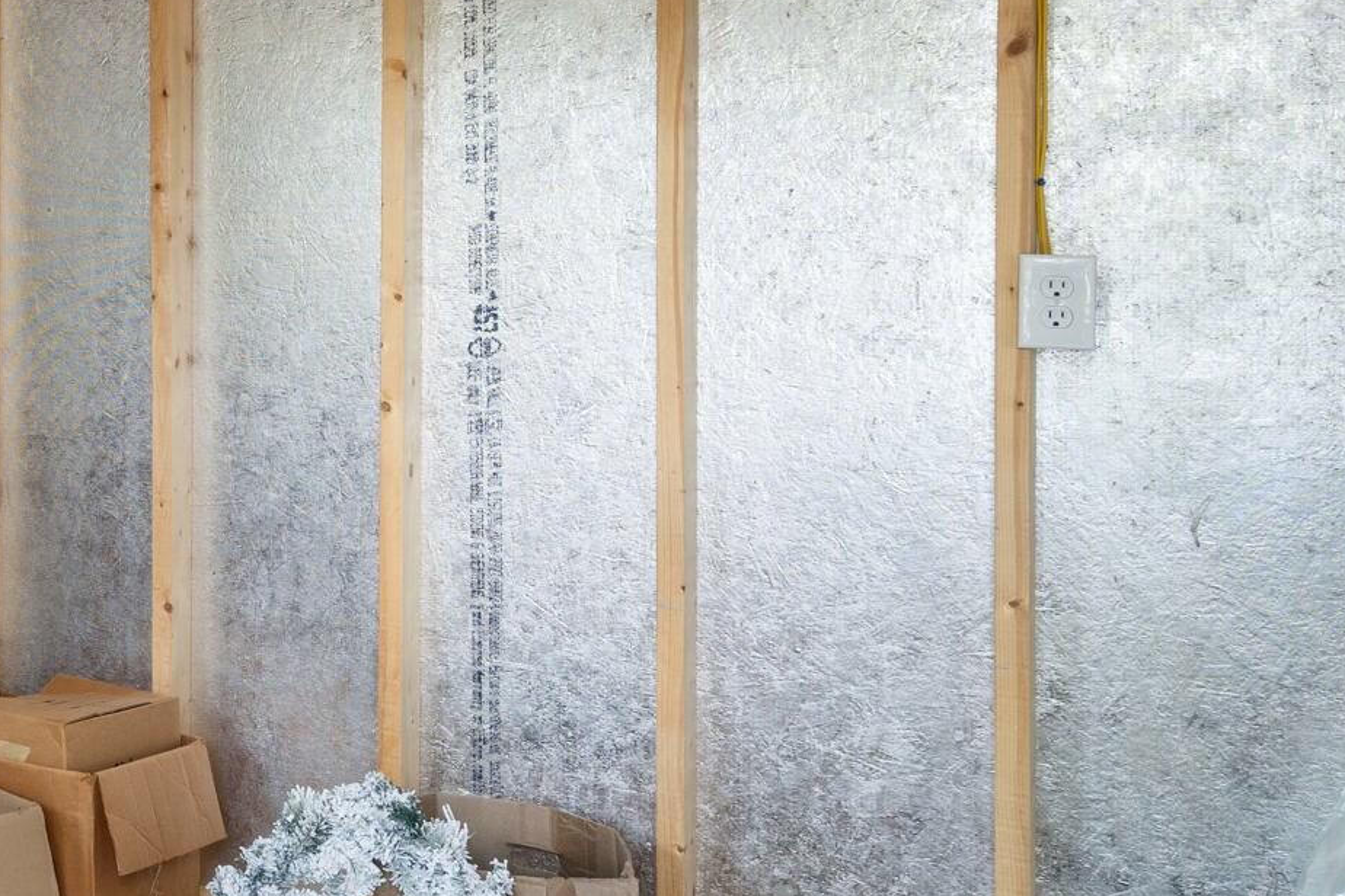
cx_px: -291
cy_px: 263
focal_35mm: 46
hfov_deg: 34.0
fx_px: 1718
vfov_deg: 28.9
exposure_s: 1/5
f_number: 8
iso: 640
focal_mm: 17
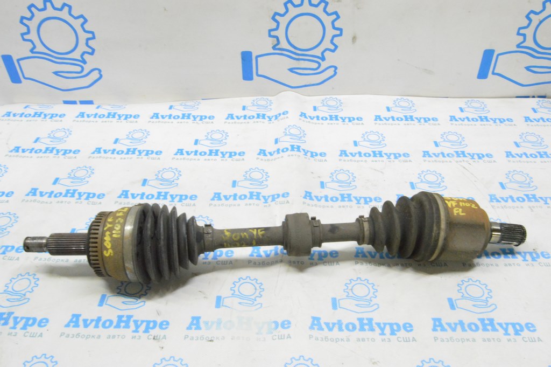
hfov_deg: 57.3
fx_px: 505
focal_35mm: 33
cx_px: 276
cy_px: 184
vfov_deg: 39.9
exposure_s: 1/15
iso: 6400
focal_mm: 22
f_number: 20
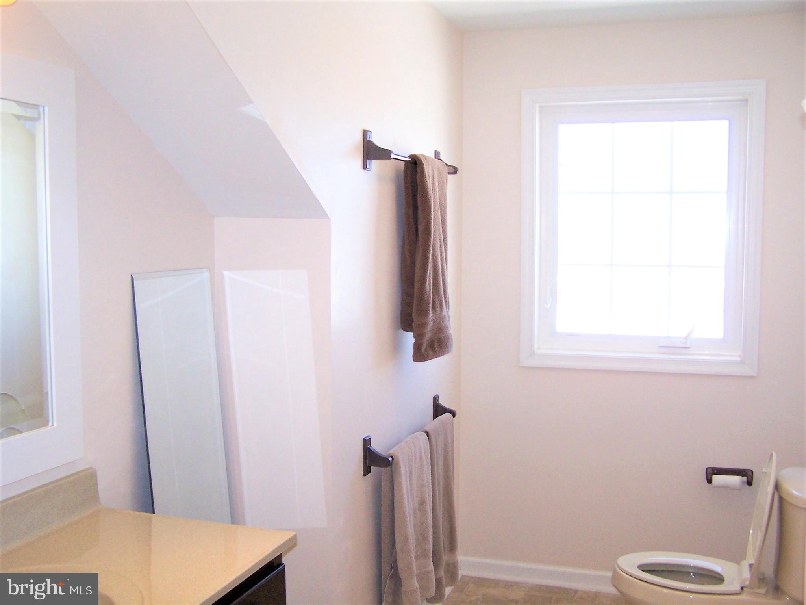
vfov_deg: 37.7
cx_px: 403
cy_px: 302
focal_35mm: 38
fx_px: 885
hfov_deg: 49.0
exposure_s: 1/125
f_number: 2.8
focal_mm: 6.3
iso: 140
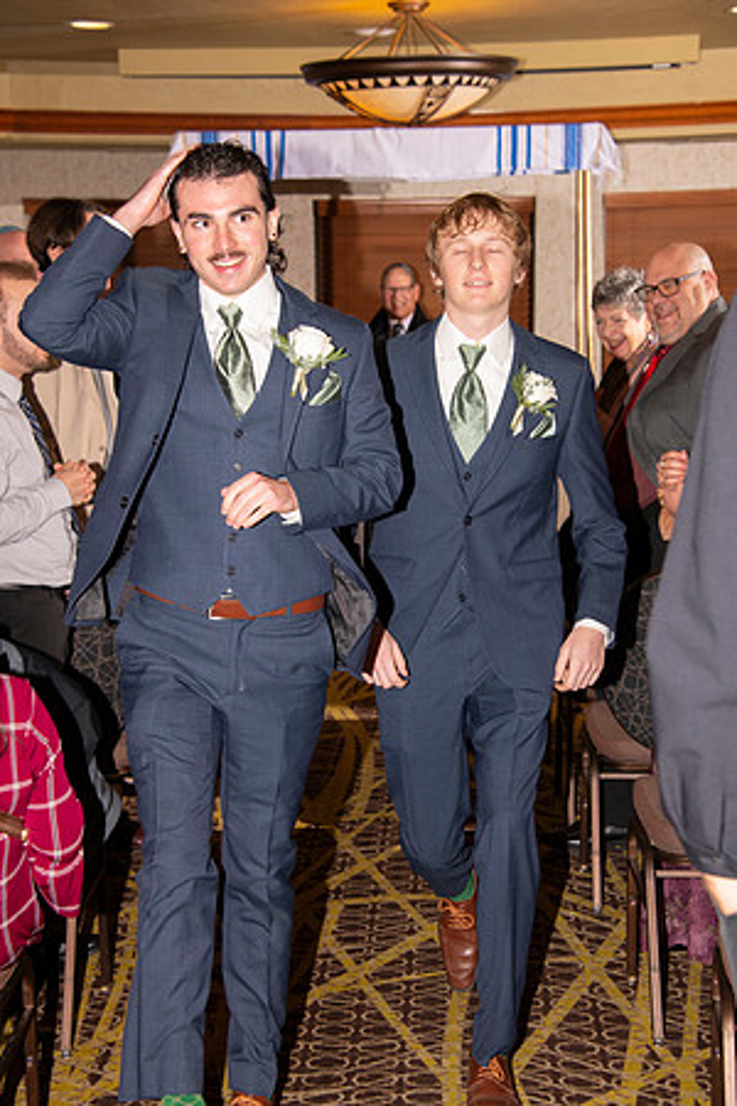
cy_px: 553
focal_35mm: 82
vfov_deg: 24.8
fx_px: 2518
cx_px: 368
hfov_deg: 16.7
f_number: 7.1
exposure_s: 1/160
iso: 1000
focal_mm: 82
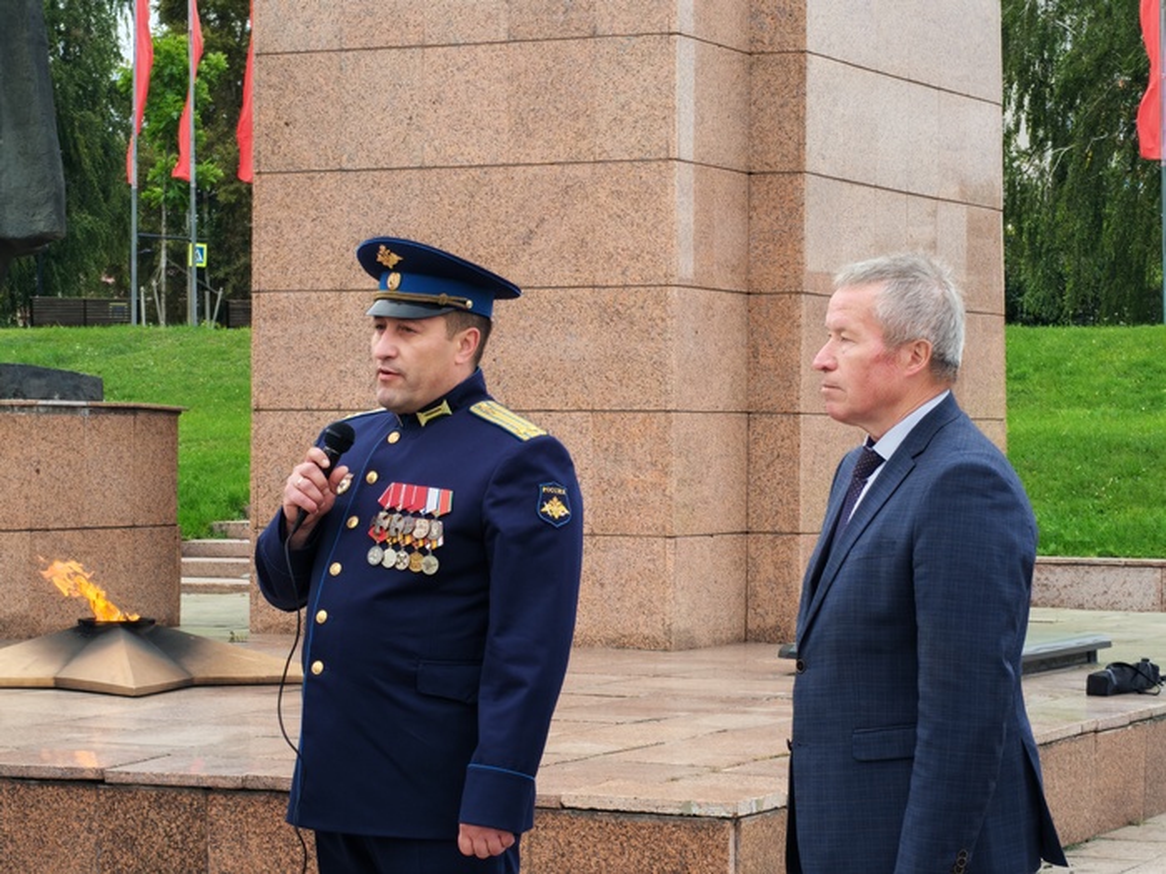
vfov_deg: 13.7
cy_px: 437
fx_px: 3638
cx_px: 583
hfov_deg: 18.2
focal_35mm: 108
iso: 64
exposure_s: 1/100
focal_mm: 6.12
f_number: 1.9
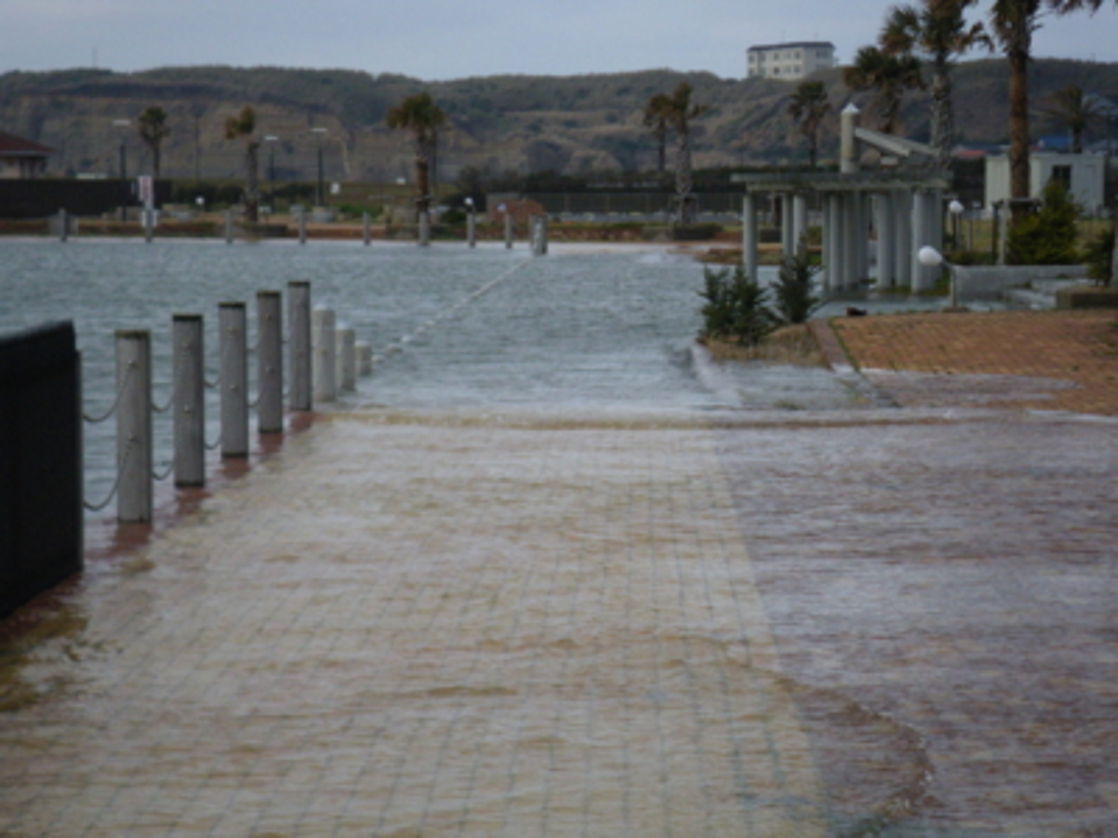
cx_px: 559
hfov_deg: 14.1
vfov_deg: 10.6
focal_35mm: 140
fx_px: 4522
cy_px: 419
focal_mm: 25
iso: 320
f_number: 5.5
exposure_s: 1/250
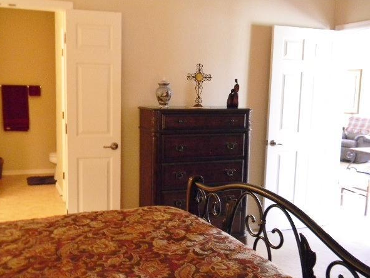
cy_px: 149
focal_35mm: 39
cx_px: 174
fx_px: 417
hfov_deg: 47.8
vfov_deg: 36.8
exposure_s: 1/6.7
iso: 400
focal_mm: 6.4
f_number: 3.7
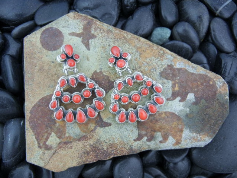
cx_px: 118
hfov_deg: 54.0
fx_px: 233
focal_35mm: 34
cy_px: 89
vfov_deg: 41.8
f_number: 3.6
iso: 200
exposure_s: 1/6.1
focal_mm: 6.2
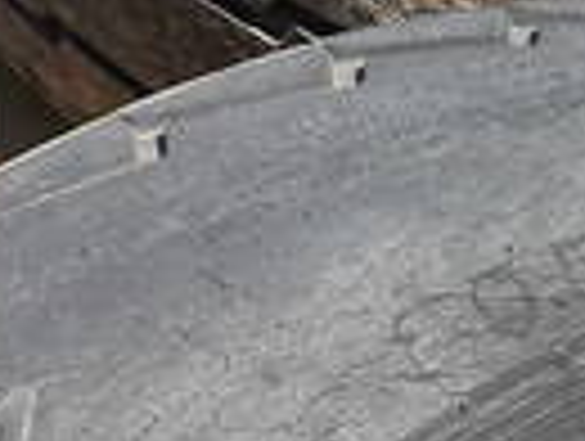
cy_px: 274
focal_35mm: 89
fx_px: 1507
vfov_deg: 16.6
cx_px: 693
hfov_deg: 20.6
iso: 25
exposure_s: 1/1534
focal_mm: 3
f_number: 1.8
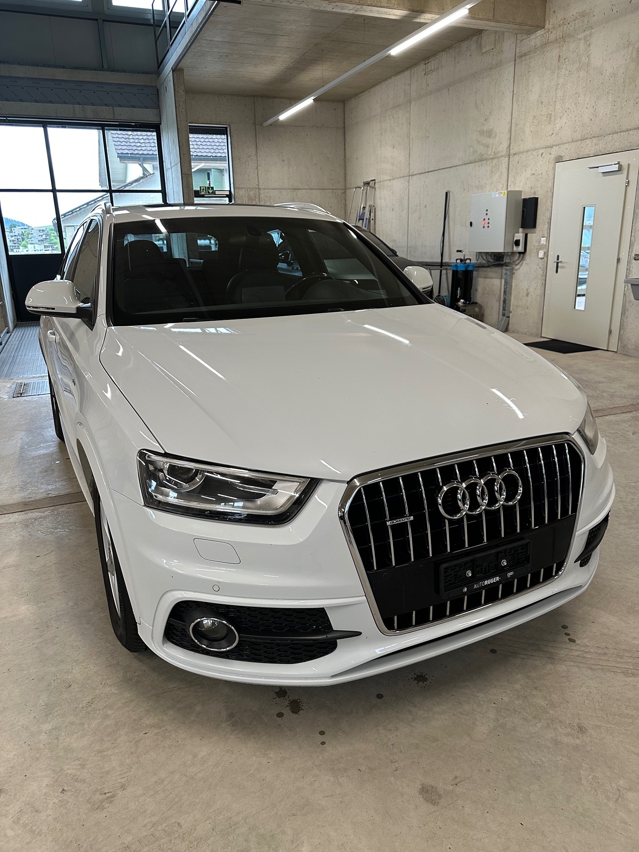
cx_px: 320
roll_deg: +1.5
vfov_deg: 71.6
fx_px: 591
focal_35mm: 24
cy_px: 426
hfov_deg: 56.8
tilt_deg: -16.5
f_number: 1.78
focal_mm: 6.86
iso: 160
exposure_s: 1/100
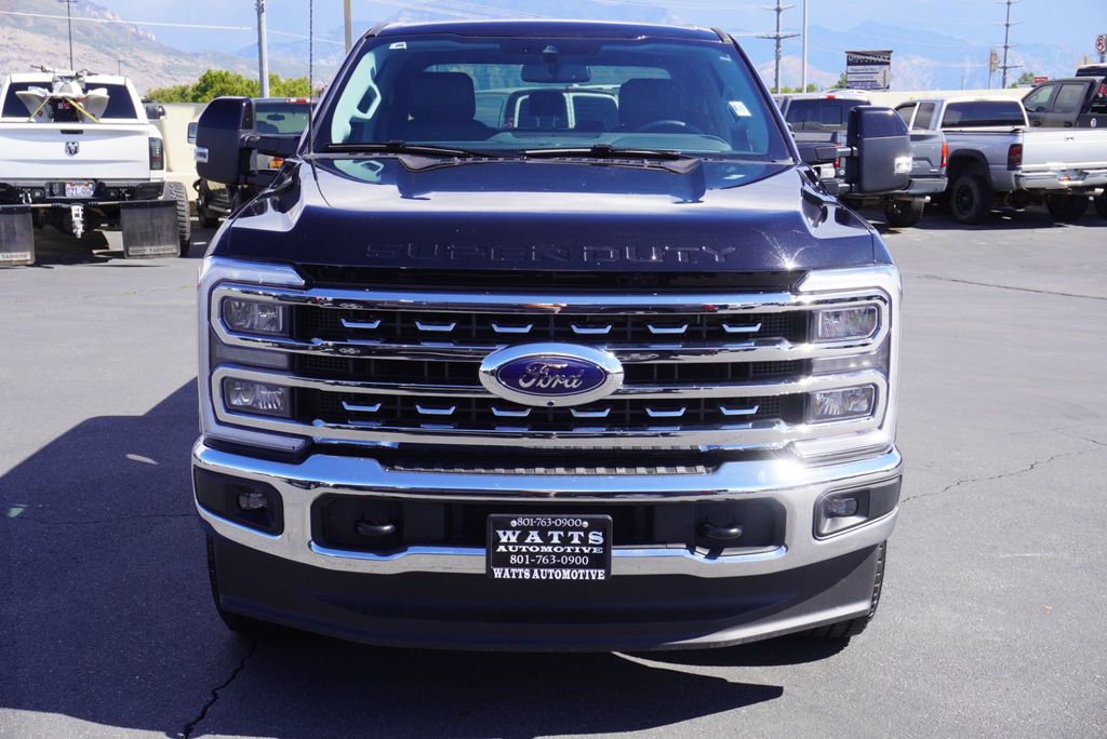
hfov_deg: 44.9
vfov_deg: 30.9
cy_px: 370
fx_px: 1338
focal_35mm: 44
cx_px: 554
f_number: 8
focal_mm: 29
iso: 100
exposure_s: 1/100
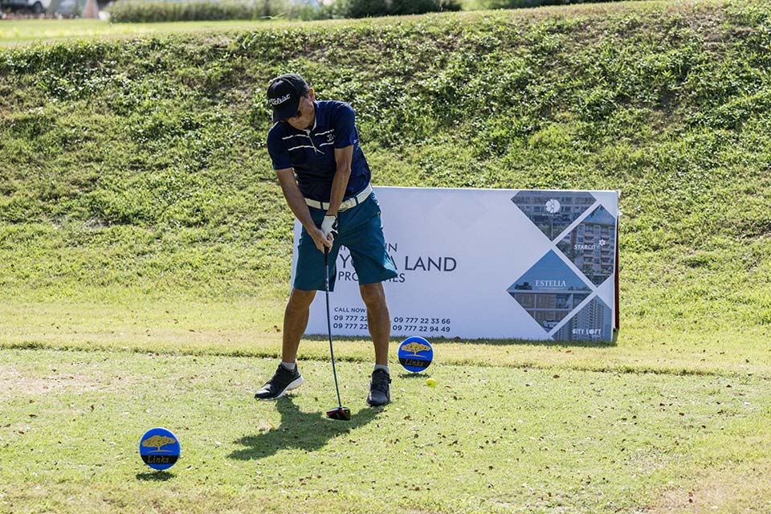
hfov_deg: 17.8
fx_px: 2463
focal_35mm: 115
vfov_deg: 11.9
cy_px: 257
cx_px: 386
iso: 1000
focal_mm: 115
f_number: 4.5
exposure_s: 1/6400
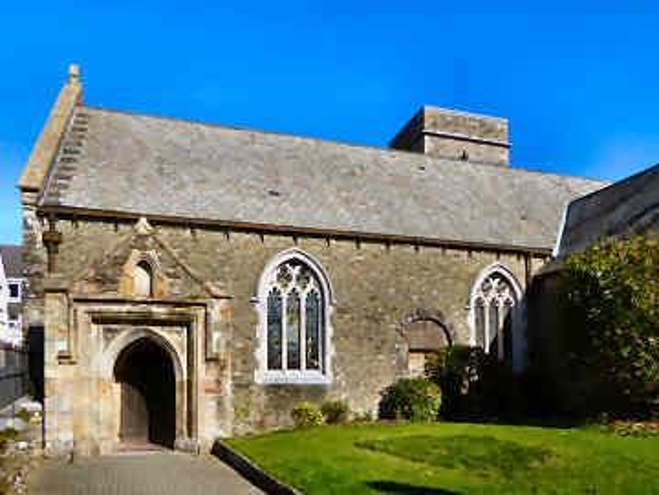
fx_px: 476
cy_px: 248
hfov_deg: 69.4
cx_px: 330
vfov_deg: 54.9
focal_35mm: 25
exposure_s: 1/1000
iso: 100
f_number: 3.3
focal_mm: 4.3
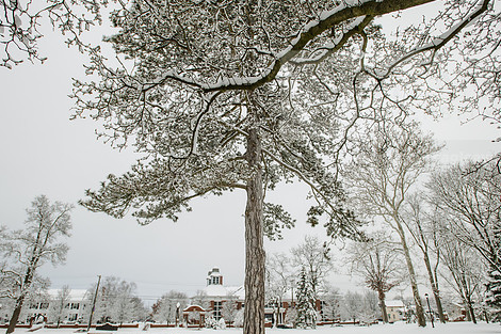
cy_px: 180
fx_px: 292
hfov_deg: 81.2
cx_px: 248
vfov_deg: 59.4
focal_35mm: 21
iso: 200
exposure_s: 1/320
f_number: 4.5
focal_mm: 17
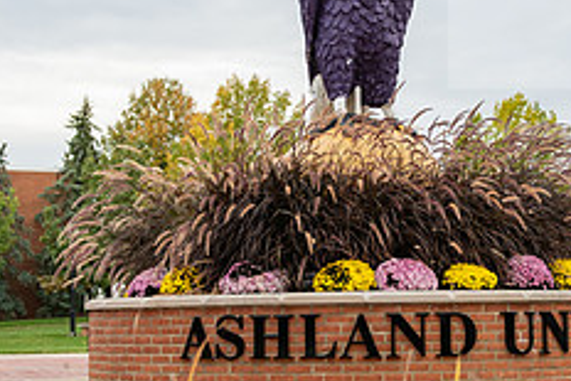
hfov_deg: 22.5
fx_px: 1428
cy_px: 181
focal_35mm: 90
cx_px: 374
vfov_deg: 15.2
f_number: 3.2
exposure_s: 1/320
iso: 160
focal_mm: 36
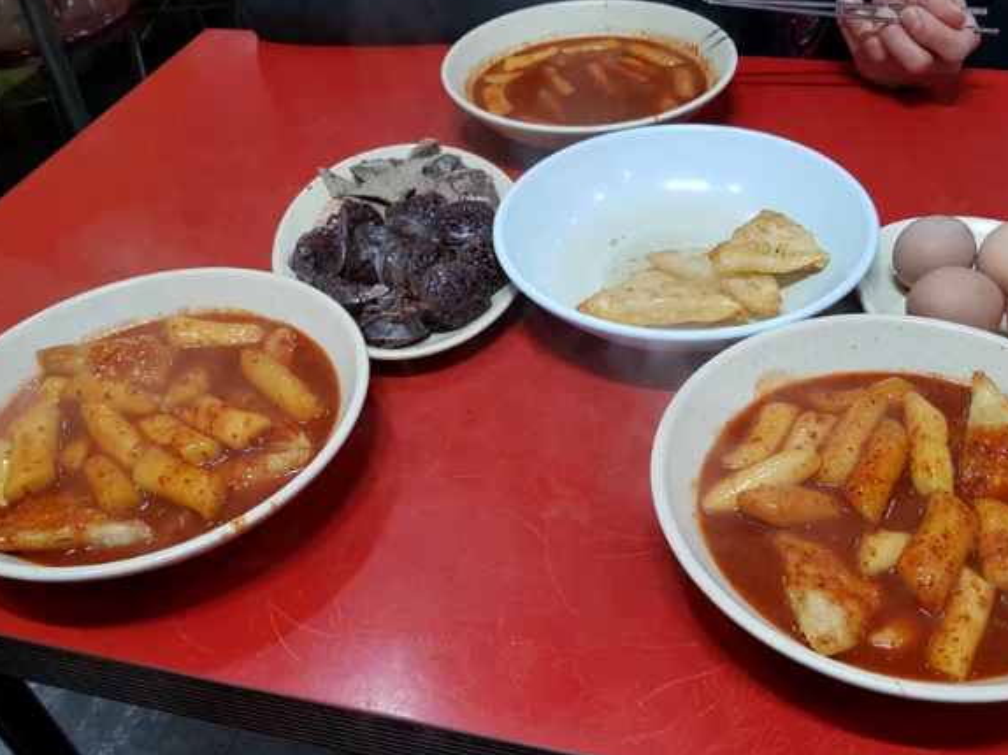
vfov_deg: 42.9
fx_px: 961
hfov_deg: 55.0
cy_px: 367
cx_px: 601
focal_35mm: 33
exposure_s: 1/40
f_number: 1.7
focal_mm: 4.2
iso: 160
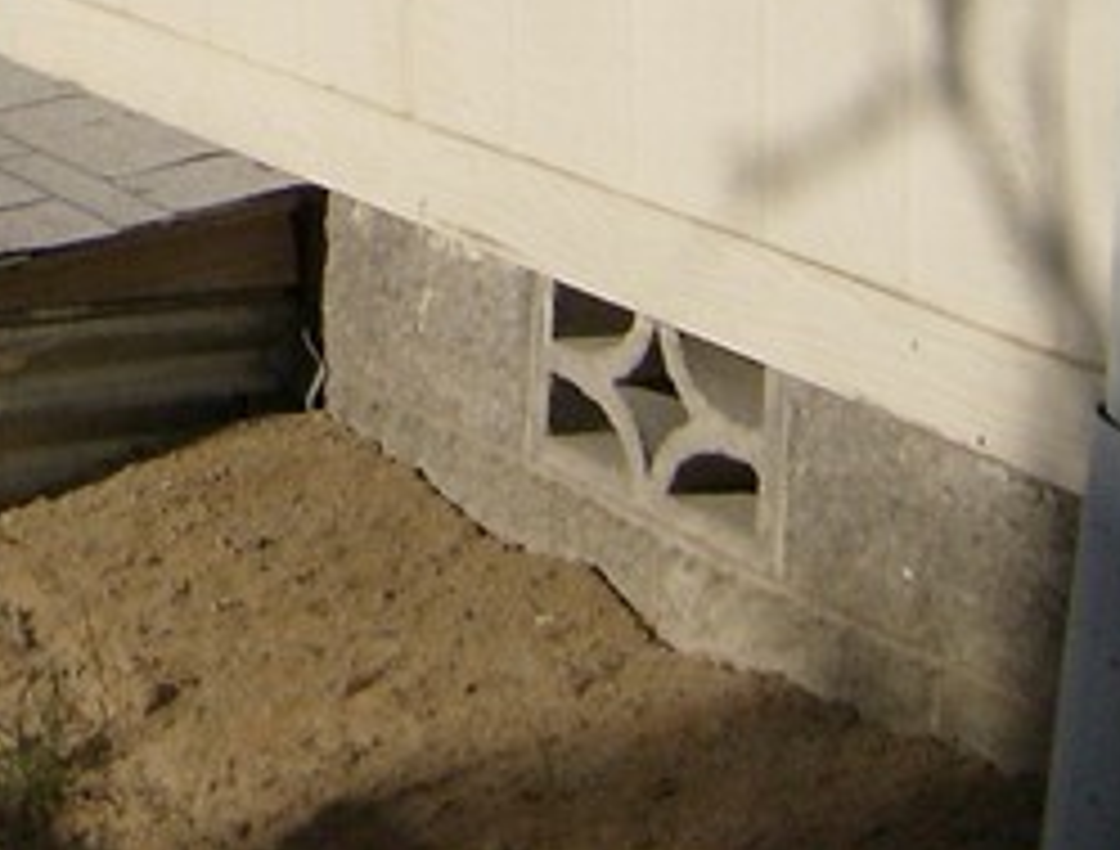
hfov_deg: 12.8
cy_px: -877
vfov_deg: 9.5
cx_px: -416
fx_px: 4777
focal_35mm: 147
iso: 100
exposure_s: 1/2000
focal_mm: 6
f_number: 4.7
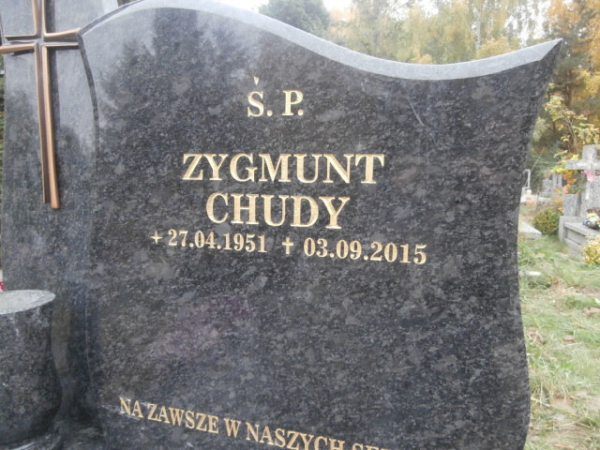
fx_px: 416
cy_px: 225
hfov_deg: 71.6
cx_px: 300
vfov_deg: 56.8
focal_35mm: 24
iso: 400
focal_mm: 4.2
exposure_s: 1/40
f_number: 3
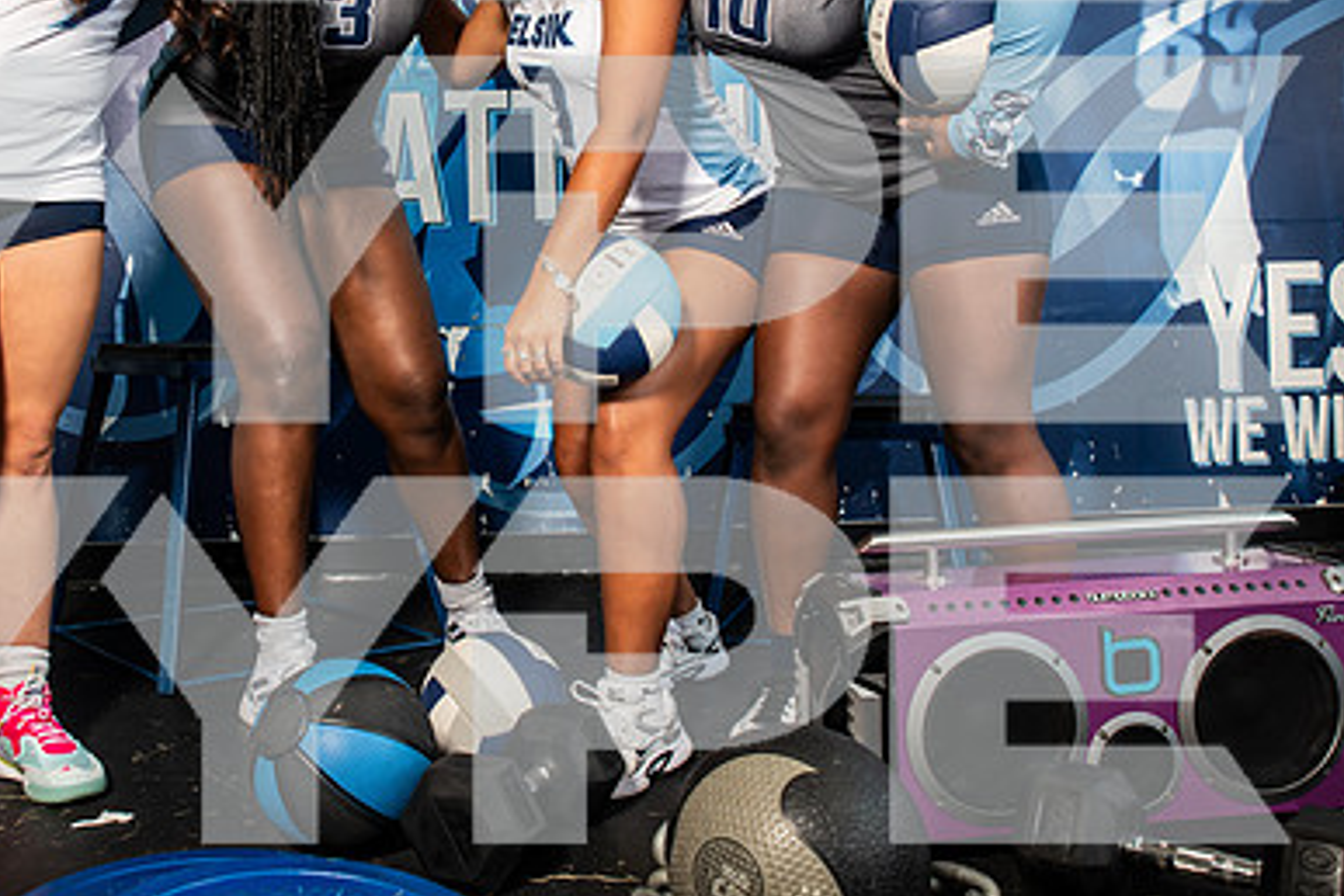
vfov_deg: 33.6
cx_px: 417
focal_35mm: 39
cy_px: 241
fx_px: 1456
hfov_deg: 48.5
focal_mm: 26
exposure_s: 1/250
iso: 250
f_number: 7.1
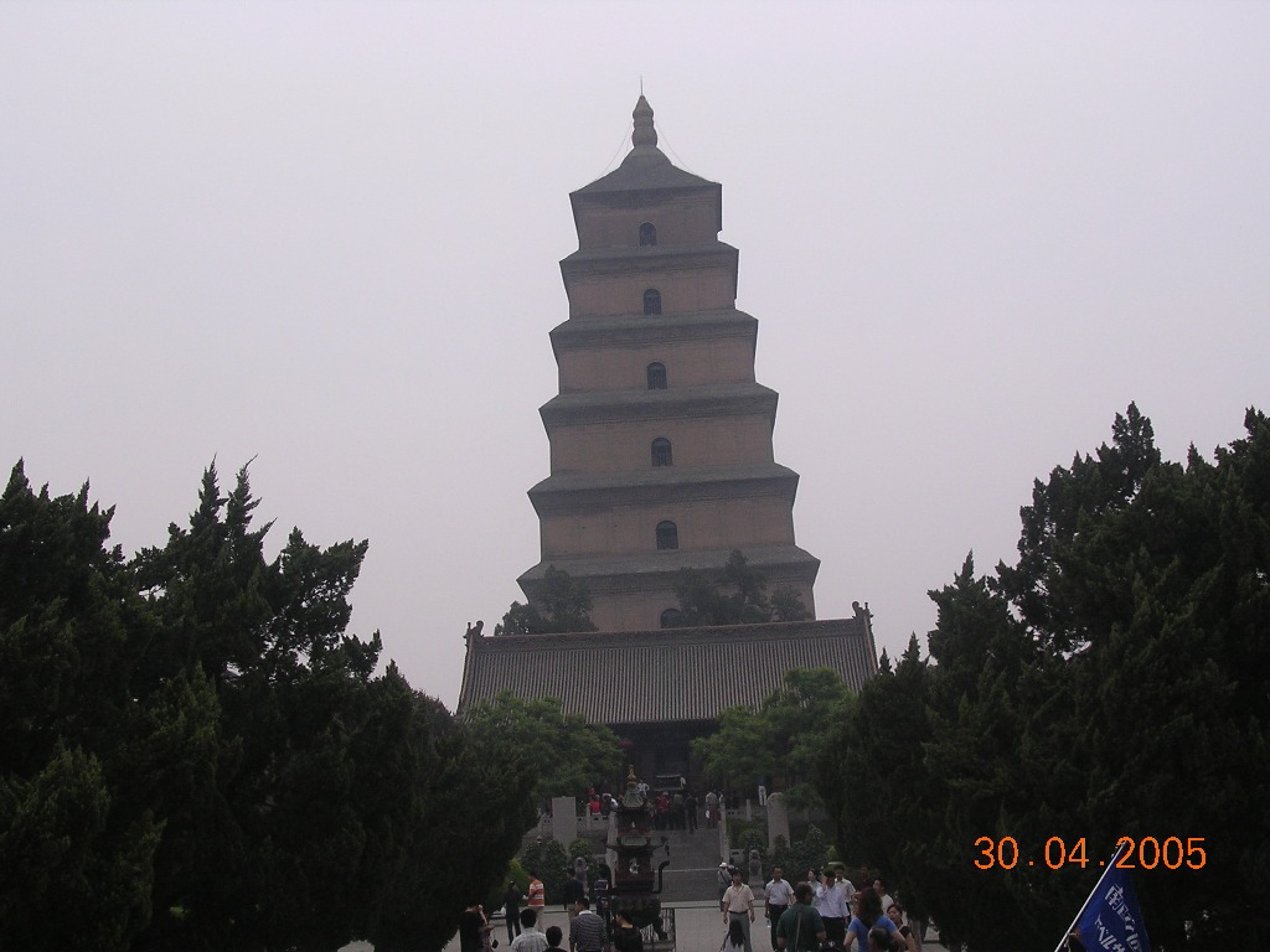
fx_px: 2201
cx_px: 635
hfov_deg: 32.2
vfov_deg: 24.4
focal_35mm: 60
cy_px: 476
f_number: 3.4
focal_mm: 9.1
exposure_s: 1/472
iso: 100
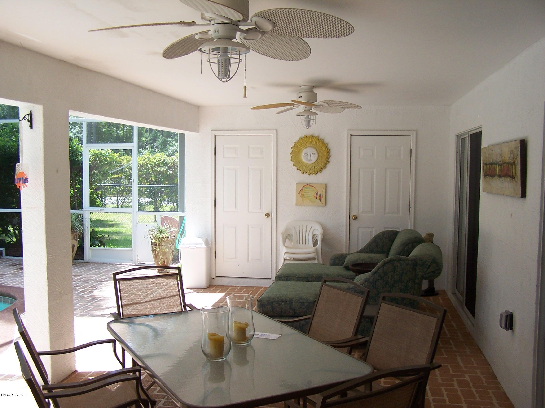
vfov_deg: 37.7
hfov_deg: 49.0
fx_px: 598
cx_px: 272
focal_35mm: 38
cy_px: 204
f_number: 2.8
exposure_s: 1/180
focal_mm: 6.3
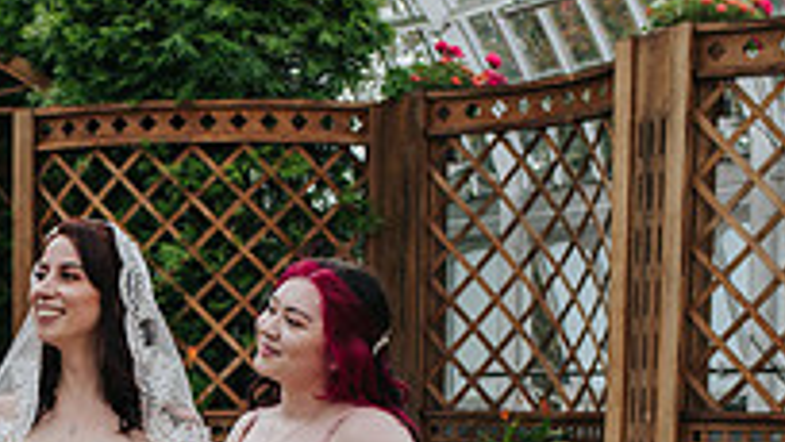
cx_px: -36
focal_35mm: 112
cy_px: 588
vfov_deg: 10.6
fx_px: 2333
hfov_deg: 18.5
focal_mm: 35
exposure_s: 1/1250
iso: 450
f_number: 3.5
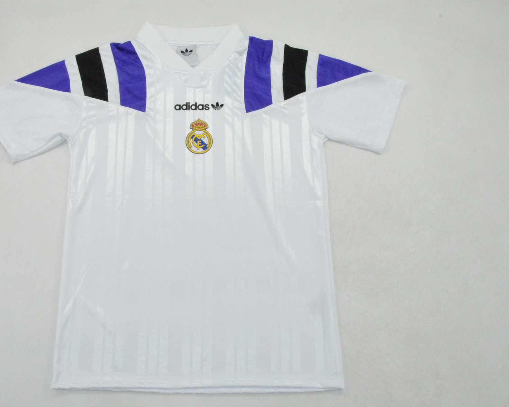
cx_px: 210
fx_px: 572
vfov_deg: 39.2
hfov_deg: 47.7
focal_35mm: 38
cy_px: 206
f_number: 25
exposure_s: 1/200
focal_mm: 22
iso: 6400
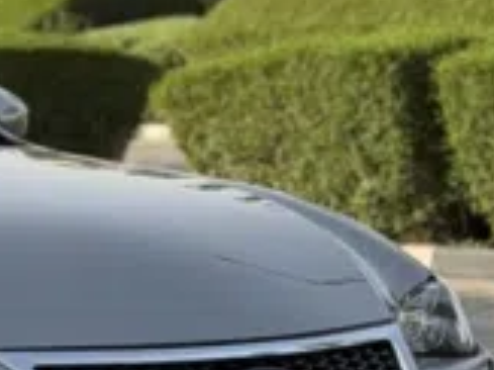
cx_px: -409
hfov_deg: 9.9
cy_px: 352
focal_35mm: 189
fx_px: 2695
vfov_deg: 7.8
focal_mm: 6.76
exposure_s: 1/2208
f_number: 1.78
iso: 64
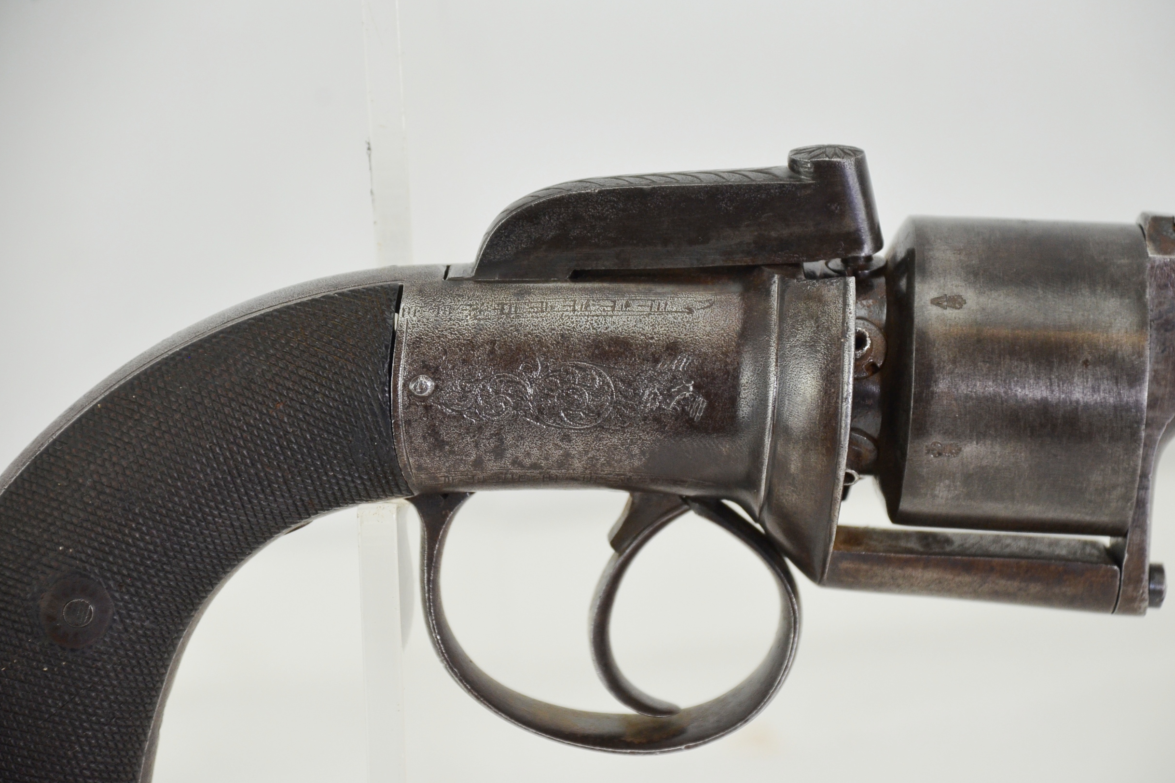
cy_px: 393
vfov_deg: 6.7
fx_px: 6674
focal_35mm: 205
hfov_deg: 10.1
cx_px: 588
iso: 800
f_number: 5.6
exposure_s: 1/200
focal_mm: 135
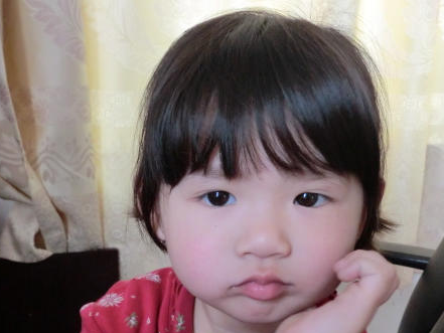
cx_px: 202
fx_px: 577
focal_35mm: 45
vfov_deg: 31.9
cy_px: 225
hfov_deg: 42.0
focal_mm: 5.64
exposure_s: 1/60
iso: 250
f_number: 2.9
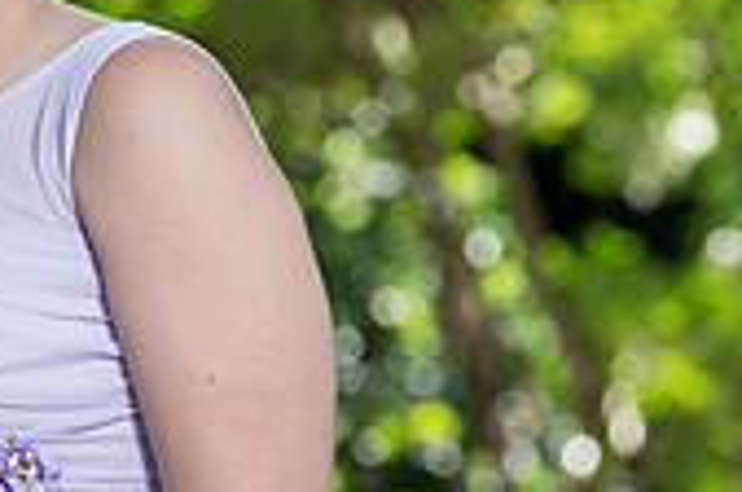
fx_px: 17198
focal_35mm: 836
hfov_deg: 2.5
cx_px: -437
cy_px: 190
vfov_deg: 1.6
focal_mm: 200
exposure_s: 1/200
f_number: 5.6
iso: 160
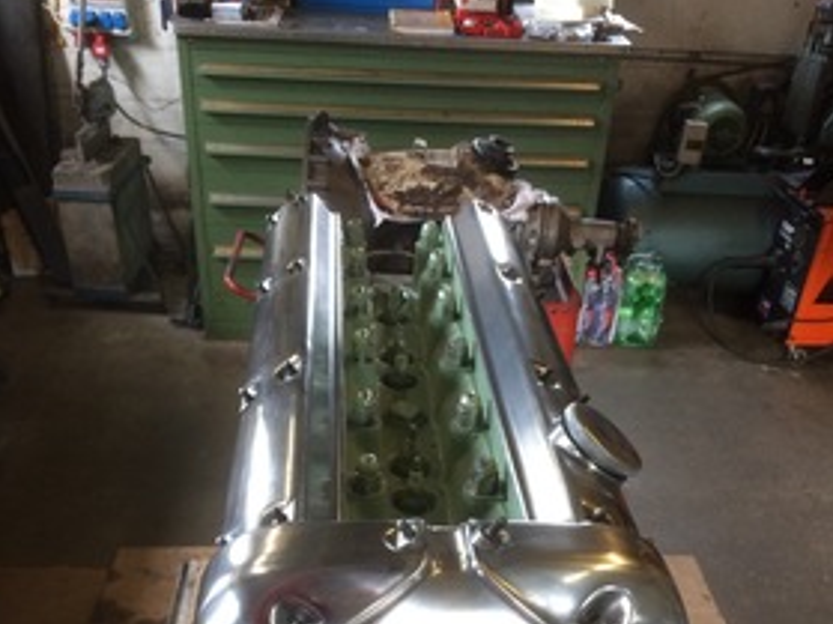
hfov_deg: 47.9
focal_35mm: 39
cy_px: 527
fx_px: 938
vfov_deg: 35.2
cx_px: 416
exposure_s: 1/33
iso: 160
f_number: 2.2
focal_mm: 4.15
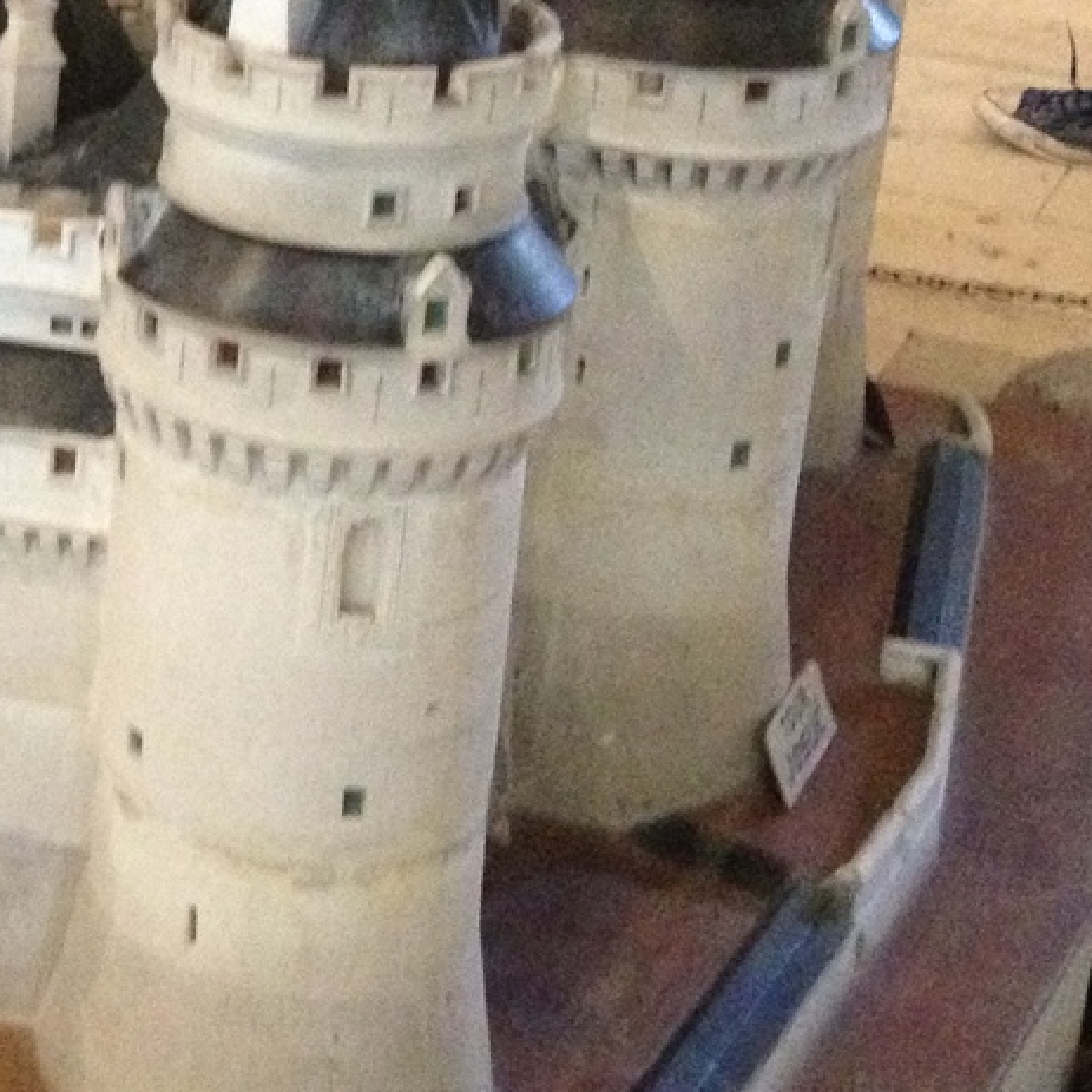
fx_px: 3819
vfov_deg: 16.0
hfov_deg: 14.8
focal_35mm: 107
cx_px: -660
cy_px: 66
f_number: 2.4
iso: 500
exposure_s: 1/15
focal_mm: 4.28
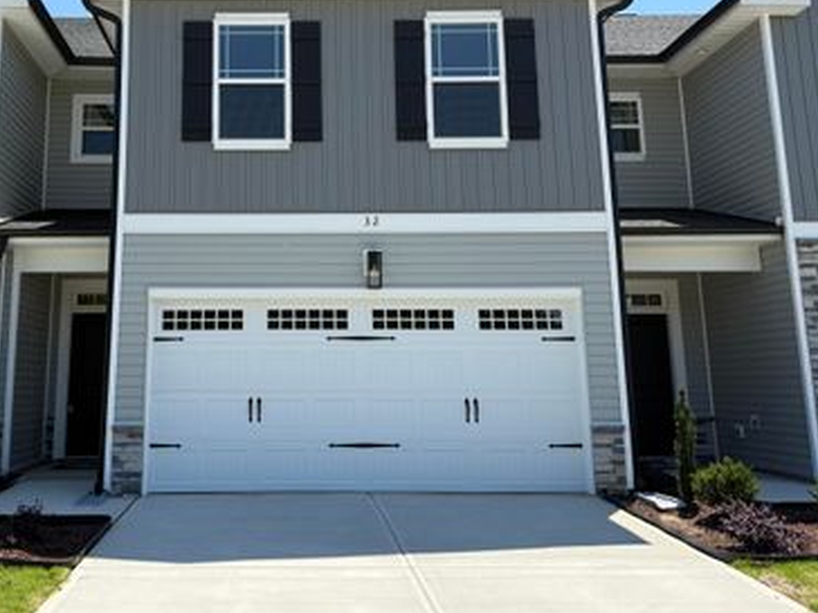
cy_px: 230
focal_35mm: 33
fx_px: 780
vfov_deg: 42.6
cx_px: 270
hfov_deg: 54.2
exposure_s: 1/3425
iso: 80
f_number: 1.78
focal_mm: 6.76
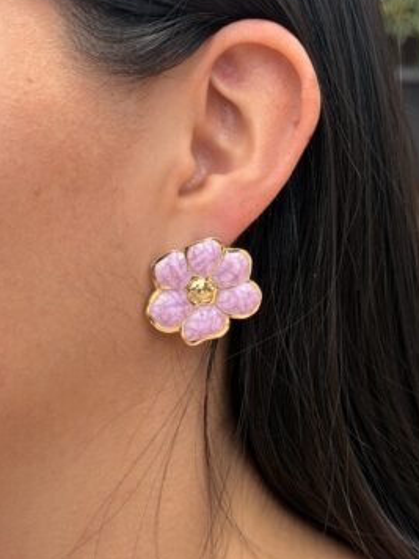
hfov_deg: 27.0
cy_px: 278
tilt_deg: -7.7
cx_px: 221
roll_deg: +0.5
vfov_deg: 35.5
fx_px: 872
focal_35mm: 54
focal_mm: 6.76
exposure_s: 1/1307
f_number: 1.78
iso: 64
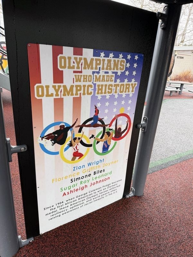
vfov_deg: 71.6
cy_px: 128
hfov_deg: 56.8
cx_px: 96
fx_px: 178
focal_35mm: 24
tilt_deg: -22.2
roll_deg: -5.0
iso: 100
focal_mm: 6.76
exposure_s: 1/121
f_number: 1.78
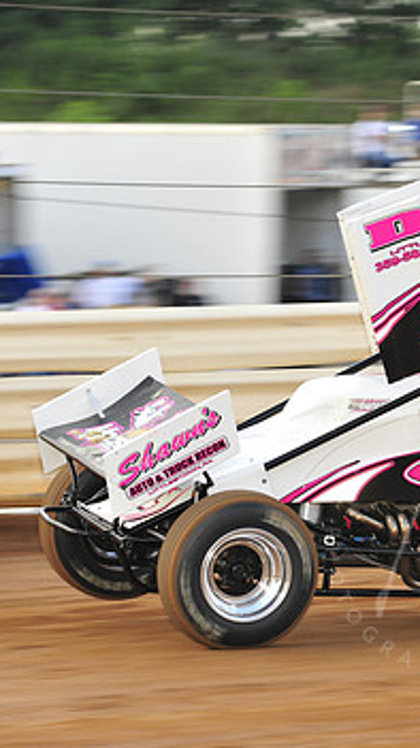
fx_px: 6346
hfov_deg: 3.8
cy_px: 349
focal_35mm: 320
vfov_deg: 6.7
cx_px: 452
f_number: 8
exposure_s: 1/320
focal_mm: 185
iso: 800
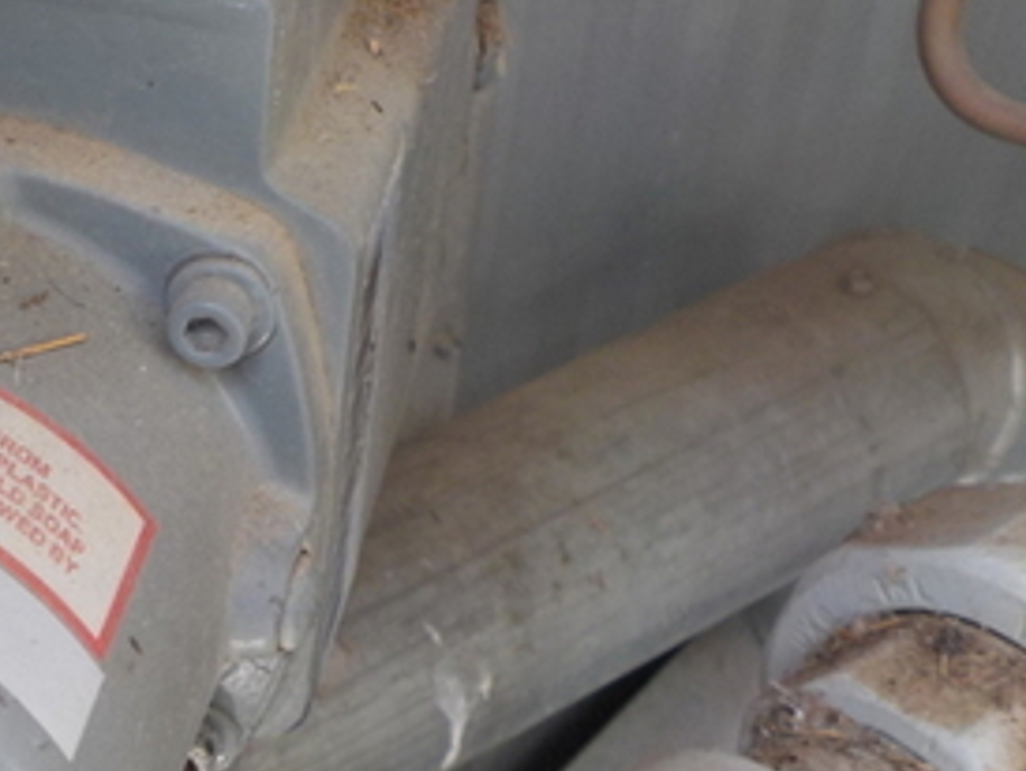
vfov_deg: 21.0
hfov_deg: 25.8
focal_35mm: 70
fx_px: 2077
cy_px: 427
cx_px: -79
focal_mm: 4.1
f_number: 3.3
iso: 125
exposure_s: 1/40
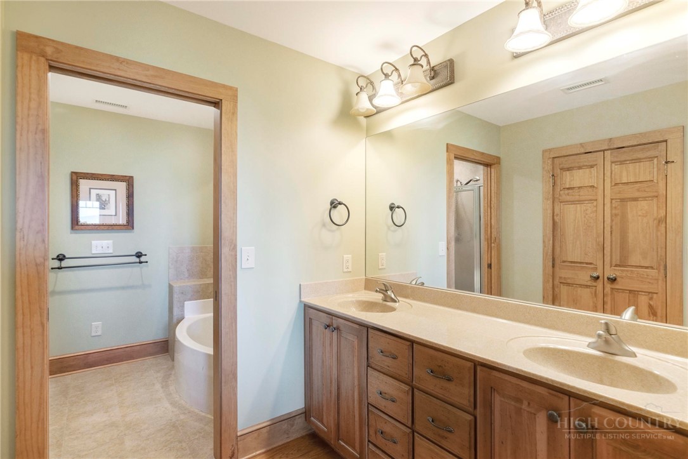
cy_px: 230
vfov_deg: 70.4
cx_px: 344
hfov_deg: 93.3
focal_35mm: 17
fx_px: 325
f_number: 6.3
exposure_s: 1/100
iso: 100
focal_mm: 17
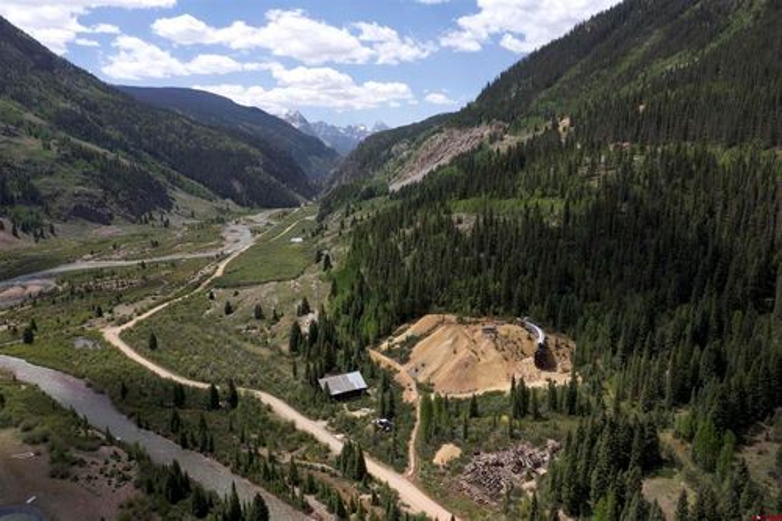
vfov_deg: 46.4
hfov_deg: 65.5
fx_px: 608
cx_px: 391
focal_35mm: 28
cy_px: 260
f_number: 6.3
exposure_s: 1/500
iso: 100
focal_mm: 10.26
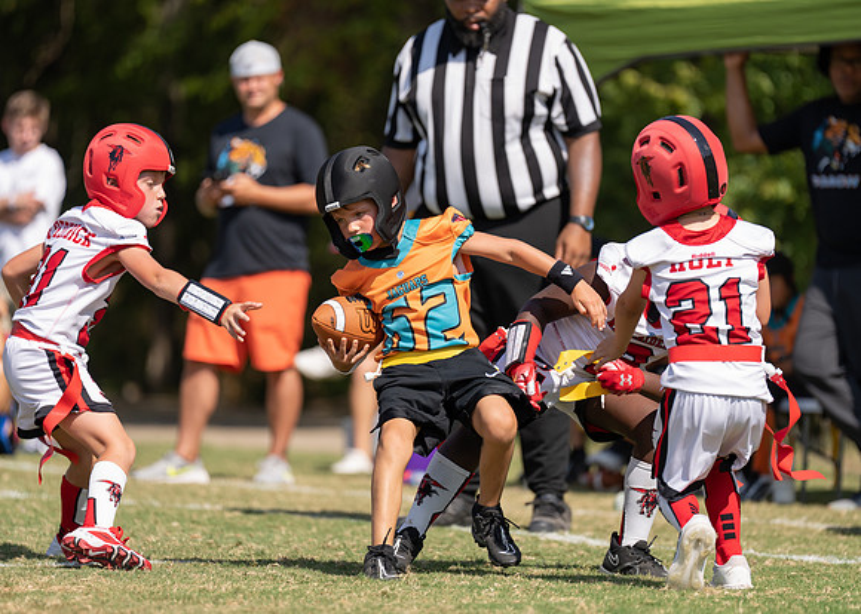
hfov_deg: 8.6
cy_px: 293
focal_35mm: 235
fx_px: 5737
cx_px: 419
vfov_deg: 6.1
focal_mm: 200
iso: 100
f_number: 2.8
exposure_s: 1/1600
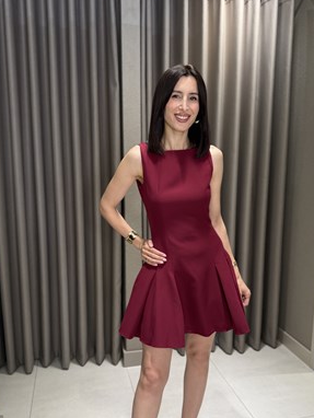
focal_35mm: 28
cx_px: 156
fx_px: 338
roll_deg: +0.0
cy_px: 227
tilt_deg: -10.5
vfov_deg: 63.3
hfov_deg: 49.8
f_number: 1.78
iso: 160
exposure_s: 1/118
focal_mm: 6.76
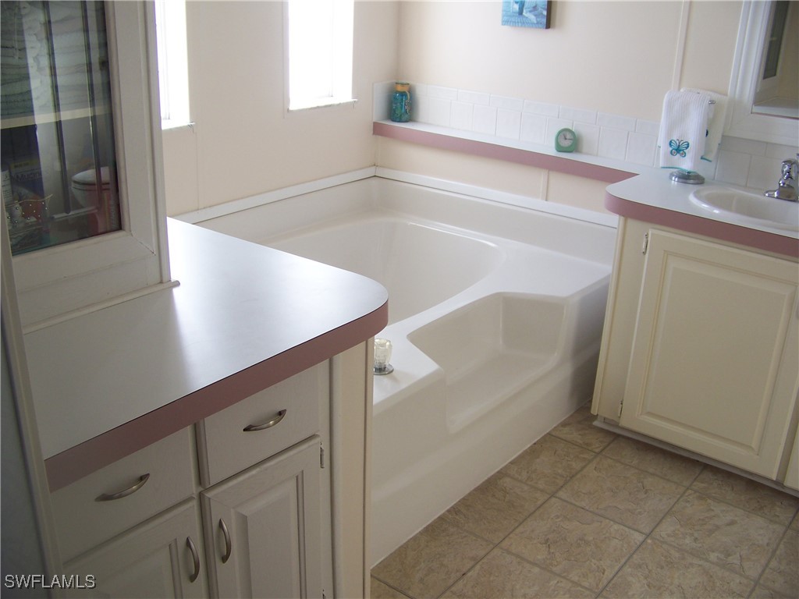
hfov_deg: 51.4
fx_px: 831
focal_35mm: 36
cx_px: 400
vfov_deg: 39.7
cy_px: 300
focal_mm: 5.85
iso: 64
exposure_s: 1/30
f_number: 2.8
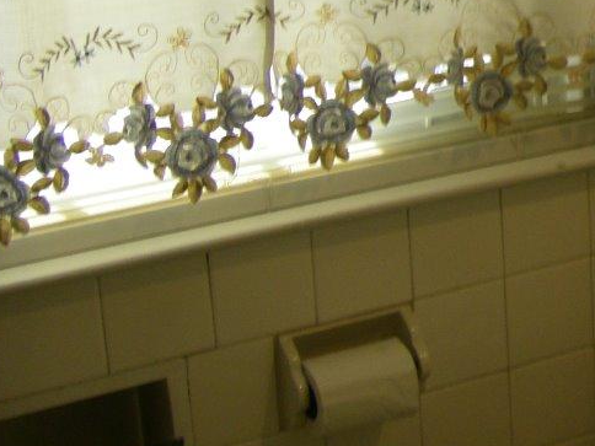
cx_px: 811
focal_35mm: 113
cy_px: -60
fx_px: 1942
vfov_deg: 12.8
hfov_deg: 16.3
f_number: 3.5
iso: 80
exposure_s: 1/50
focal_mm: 6.3
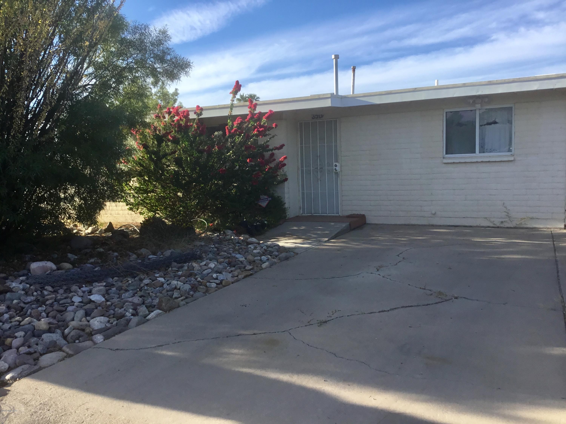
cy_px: 212
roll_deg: +2.3
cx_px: 283
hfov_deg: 58.4
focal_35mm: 31
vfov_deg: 45.4
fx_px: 507
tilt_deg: -5.6
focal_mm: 3.3
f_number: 2.4
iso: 25
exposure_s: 1/637
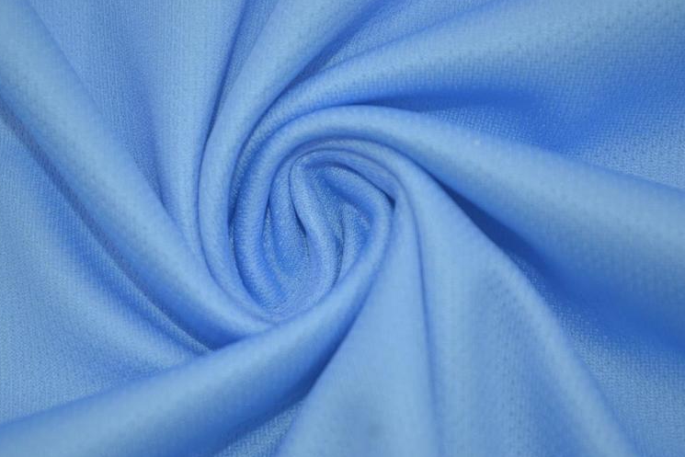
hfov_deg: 23.0
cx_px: 325
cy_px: 242
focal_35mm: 89
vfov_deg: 15.4
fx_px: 1685
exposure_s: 1/60
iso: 200
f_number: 5.6
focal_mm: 55
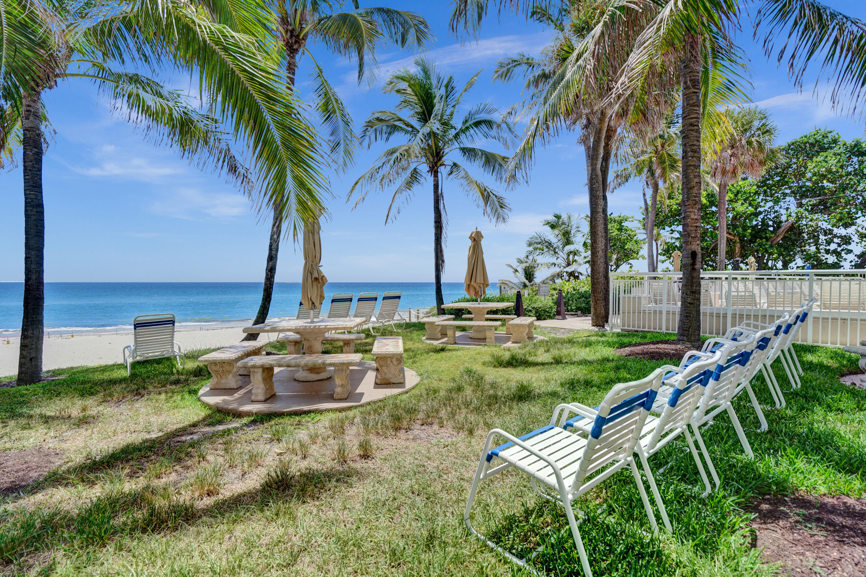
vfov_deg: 73.7
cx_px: 433
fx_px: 385
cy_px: 288
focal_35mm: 16
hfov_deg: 96.7
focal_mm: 16
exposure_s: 1/500
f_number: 5.6
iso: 80
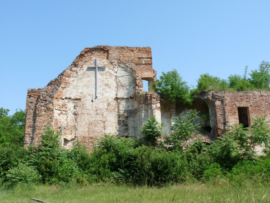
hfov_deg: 46.8
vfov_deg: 36.0
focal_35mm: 40
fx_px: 312
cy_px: 102
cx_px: 135
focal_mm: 7.2
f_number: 5.6
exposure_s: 1/320
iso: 100
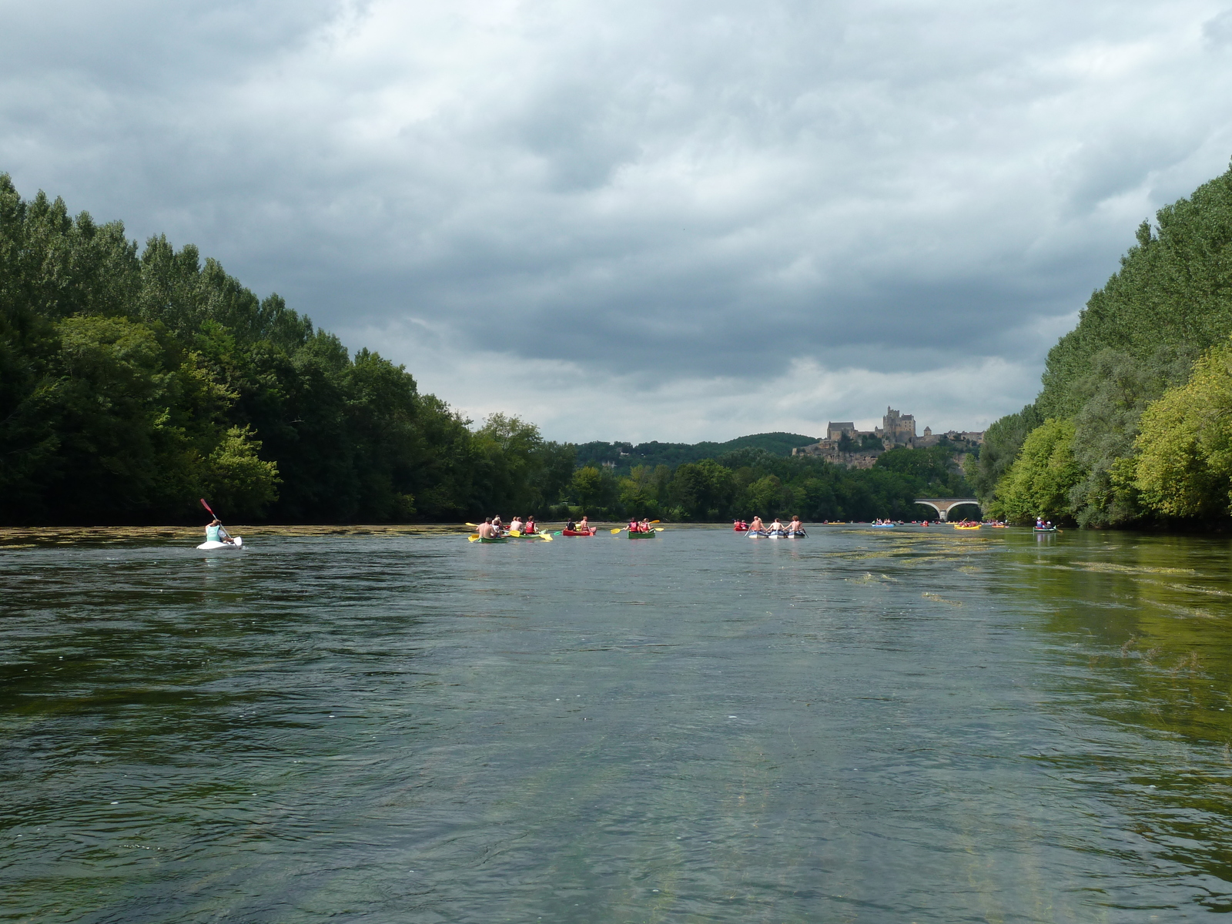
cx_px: 616
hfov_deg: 46.8
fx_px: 1424
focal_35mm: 40
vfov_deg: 36.0
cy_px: 462
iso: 80
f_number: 4.5
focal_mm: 6.5
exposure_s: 1/500
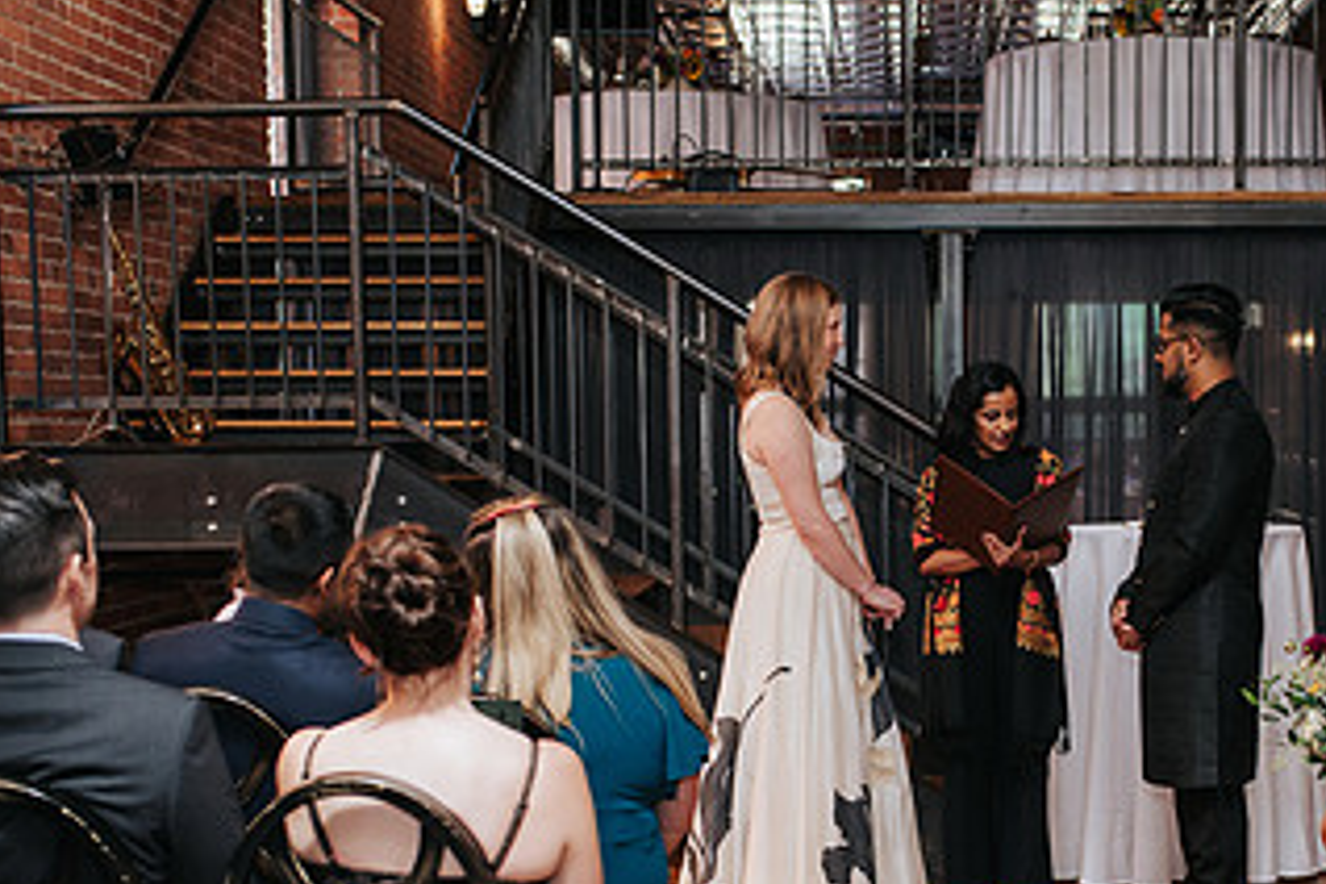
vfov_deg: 19.7
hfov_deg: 29.4
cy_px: 762
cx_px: 919
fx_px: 2504
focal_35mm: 68
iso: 800
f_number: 3.2
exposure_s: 1/200
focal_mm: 35
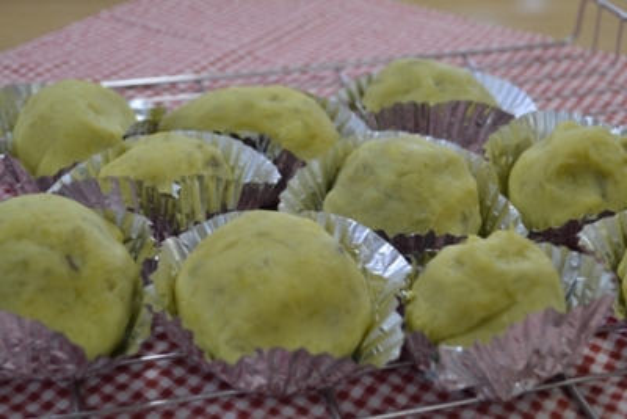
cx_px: 314
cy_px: 210
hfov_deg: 37.8
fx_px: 915
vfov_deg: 25.8
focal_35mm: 52
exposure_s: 1/40
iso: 400
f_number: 5
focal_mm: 35
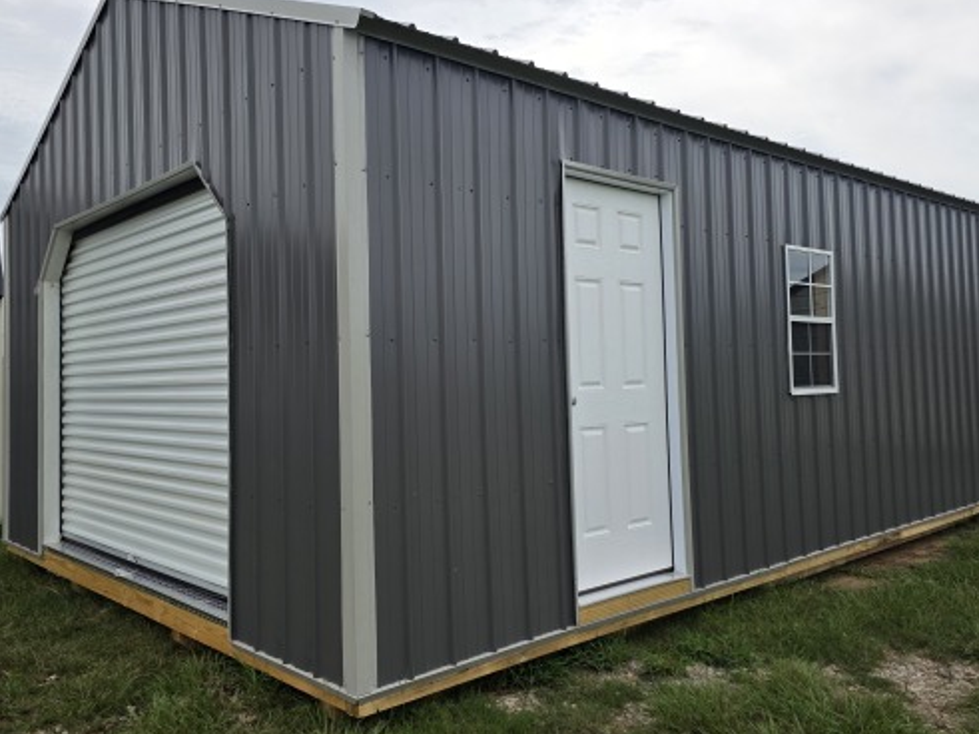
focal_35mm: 30
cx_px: 413
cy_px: 339
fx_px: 848
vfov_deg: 46.7
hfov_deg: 59.7
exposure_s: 1/5447
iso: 80
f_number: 1.7
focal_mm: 6.3
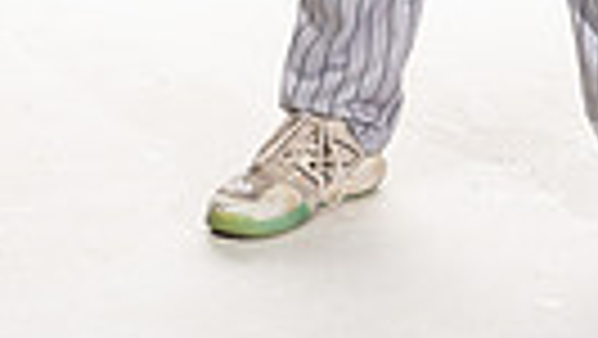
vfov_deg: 6.4
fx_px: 2808
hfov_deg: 12.1
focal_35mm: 177
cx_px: 382
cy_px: -577
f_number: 6.3
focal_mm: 50
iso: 400
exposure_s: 1/250
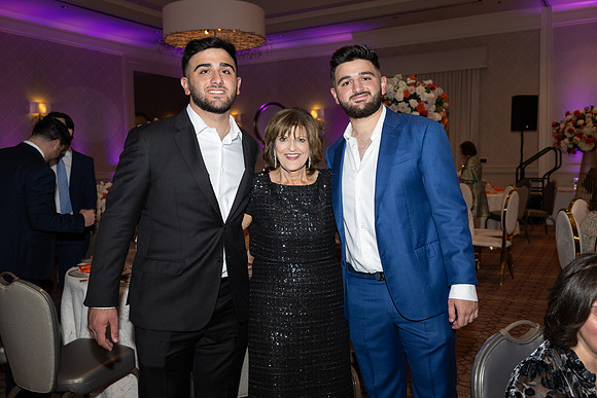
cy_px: 199
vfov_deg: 41.1
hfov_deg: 58.7
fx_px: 531
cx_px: 298
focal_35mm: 32
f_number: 5.6
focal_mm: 32
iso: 800
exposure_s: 1/100
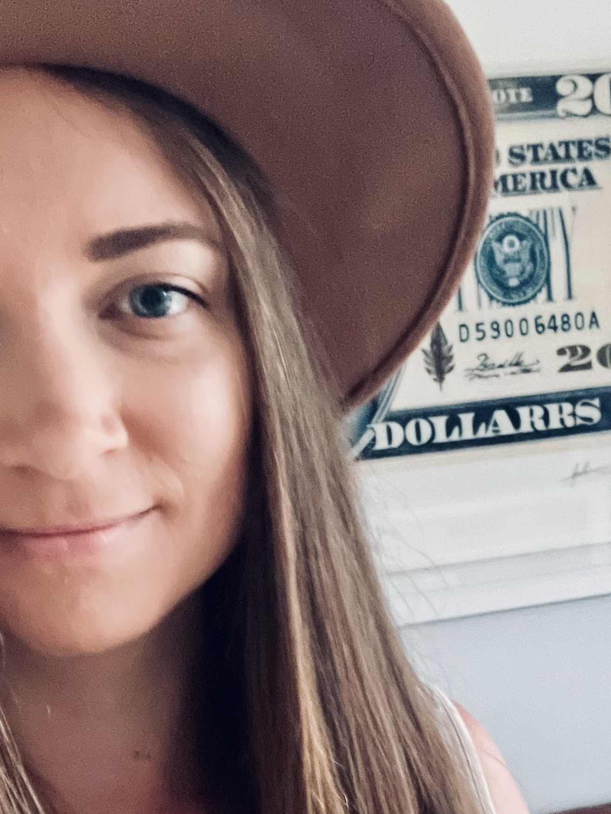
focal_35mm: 53
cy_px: 615
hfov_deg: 27.5
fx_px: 1247
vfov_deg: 35.3
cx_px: 330
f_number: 2.2
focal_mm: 2.71
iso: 1250
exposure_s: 1/15
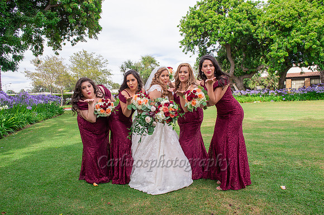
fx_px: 216
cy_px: 108
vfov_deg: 53.1
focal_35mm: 24
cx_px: 162
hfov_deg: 73.8
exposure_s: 1/250
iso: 400
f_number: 7.1
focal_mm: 24
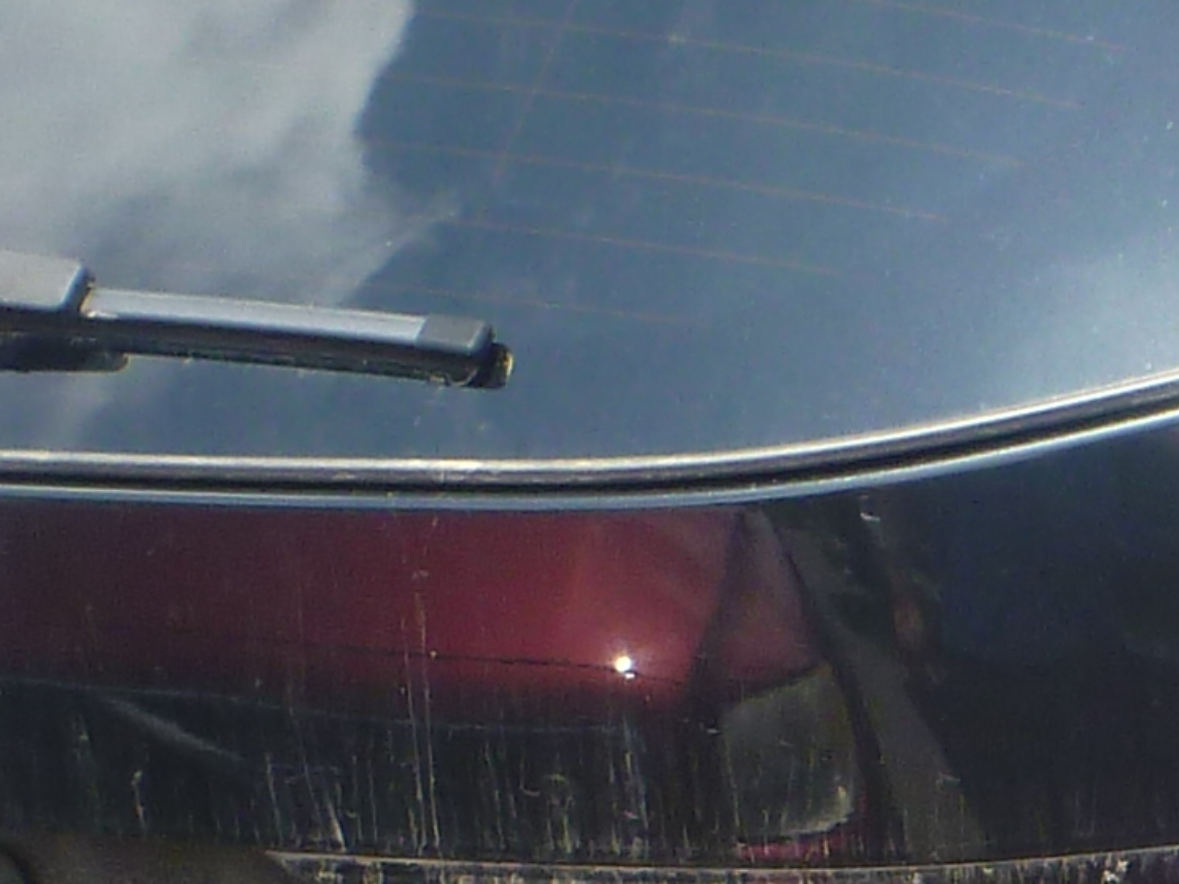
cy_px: 1092
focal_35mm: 151
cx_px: 1435
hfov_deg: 12.7
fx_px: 5141
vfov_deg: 9.7
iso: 100
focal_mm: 4.9
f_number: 3.3
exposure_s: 1/320
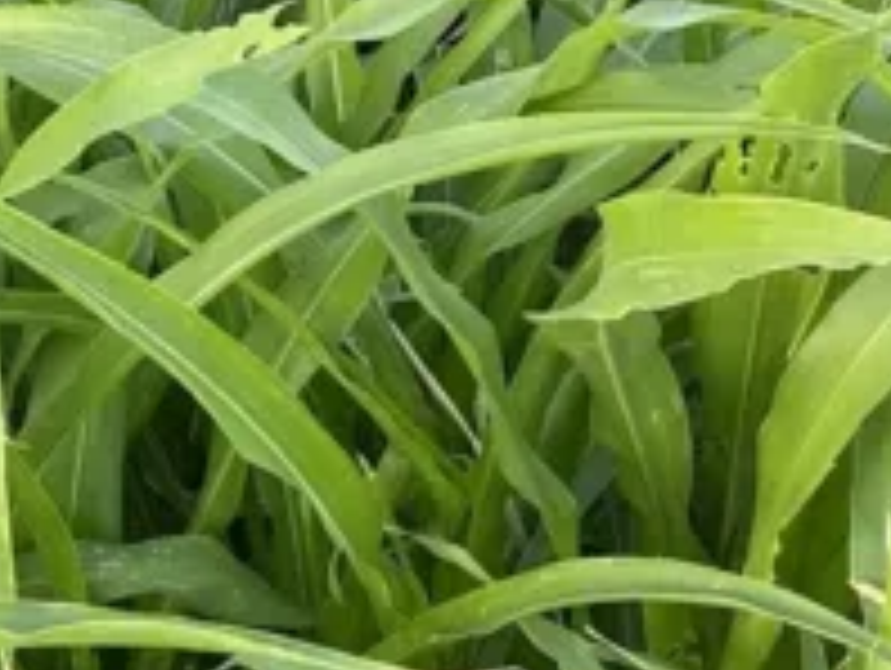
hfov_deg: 22.4
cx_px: 18
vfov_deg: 17.2
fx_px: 2165
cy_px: -22
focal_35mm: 84
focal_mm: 4.25
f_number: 1.8
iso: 50
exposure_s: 1/122
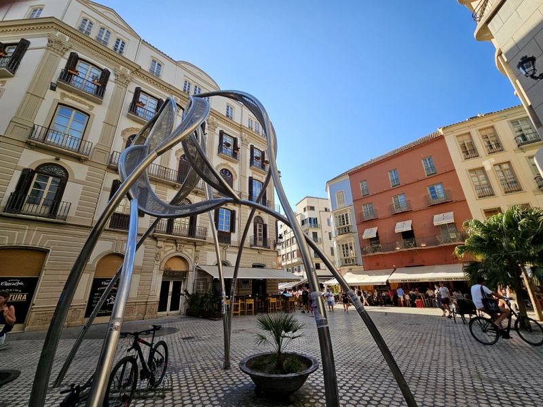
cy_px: 204
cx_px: 272
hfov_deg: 106.2
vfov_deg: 89.9
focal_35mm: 13
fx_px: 204
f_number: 2.2
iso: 50
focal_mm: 2.2
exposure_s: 1/1189
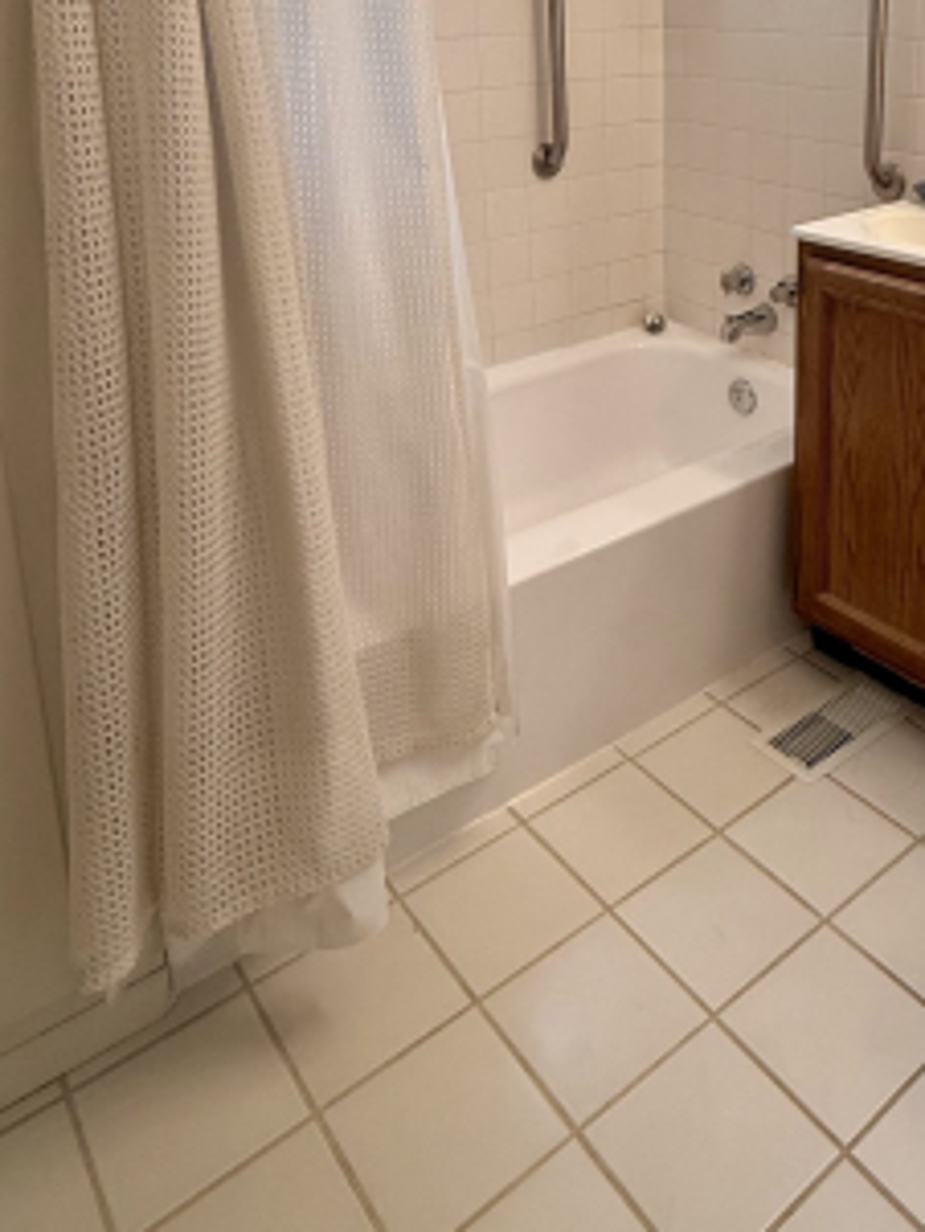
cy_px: 235
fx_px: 1104
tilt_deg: -12.2
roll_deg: -0.3
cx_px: 655
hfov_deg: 44.4
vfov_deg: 54.1
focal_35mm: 31
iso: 160
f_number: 2.2
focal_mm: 2.22
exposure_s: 1/120
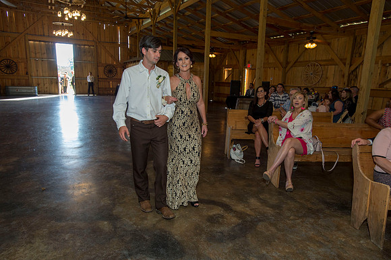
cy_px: 130
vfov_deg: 53.1
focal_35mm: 24
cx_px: 196
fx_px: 261
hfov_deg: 73.8
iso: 1600
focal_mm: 24
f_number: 6.3
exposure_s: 1/125
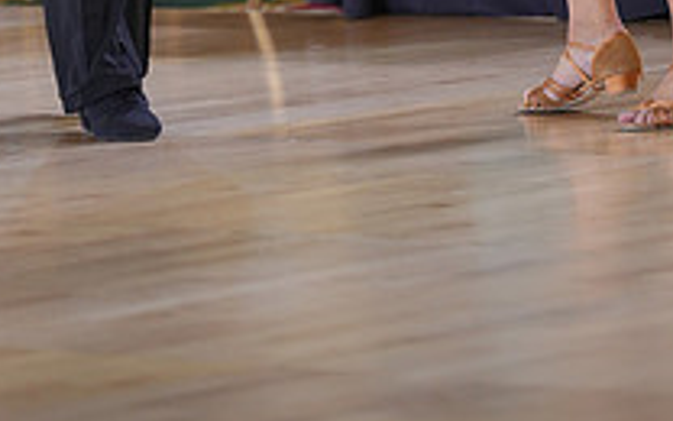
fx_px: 6144
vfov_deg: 3.9
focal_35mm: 335
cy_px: -421
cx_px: 393
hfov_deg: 6.3
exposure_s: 1/500
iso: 1000
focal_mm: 118
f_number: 2
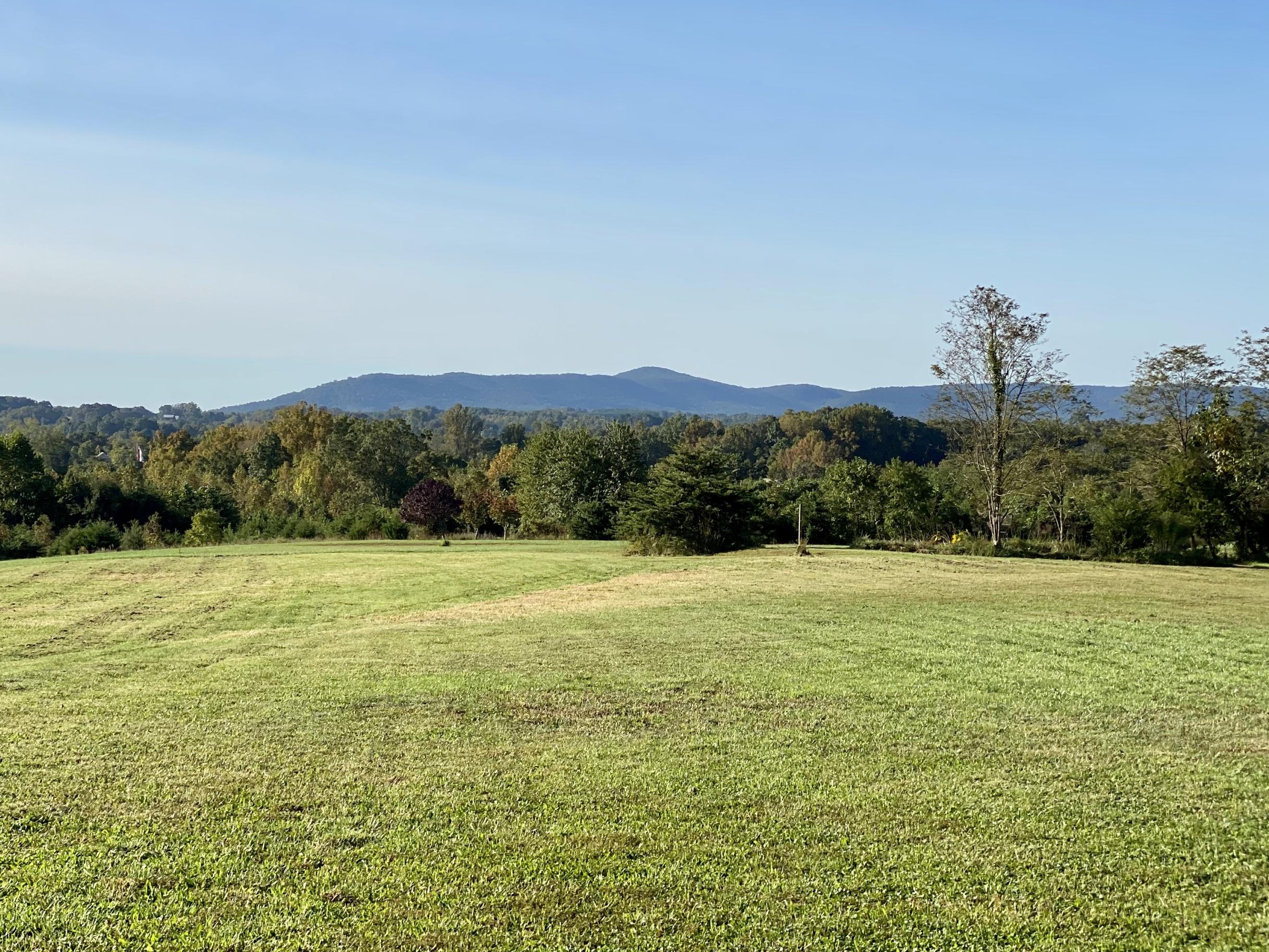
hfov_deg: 30.2
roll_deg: -2.0
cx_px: 490
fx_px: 2346
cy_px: 399
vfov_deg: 22.9
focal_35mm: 64
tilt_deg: +1.1
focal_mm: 6
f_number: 2
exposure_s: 1/1712
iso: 20
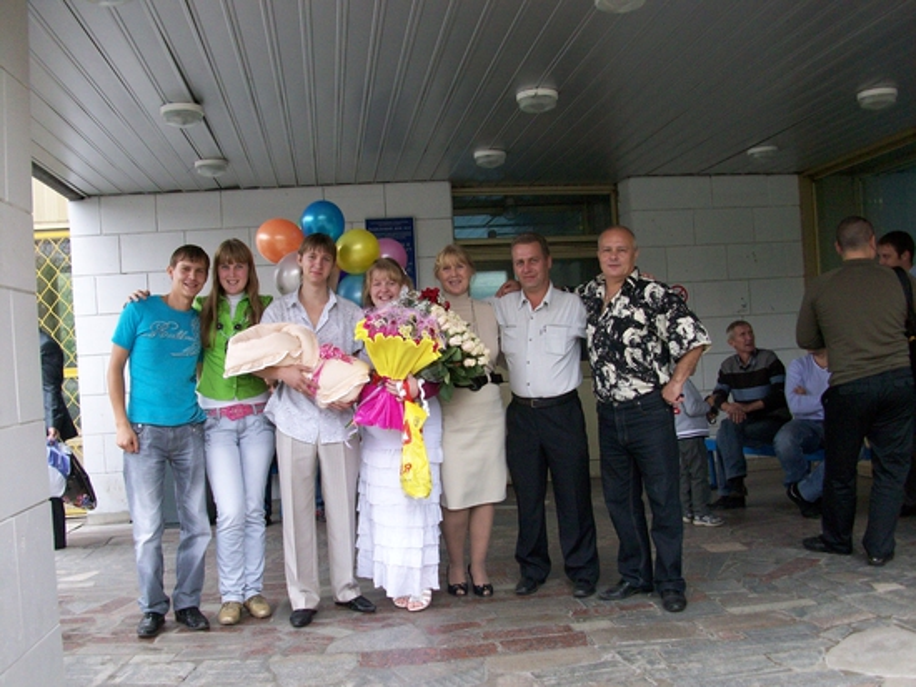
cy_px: 344
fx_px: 900
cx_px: 458
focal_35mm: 34
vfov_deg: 41.8
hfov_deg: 53.9
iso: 106
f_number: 2.8
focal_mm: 5.7
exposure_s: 1/128
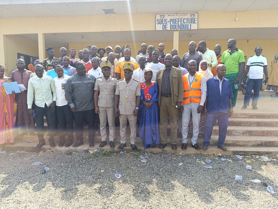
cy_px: 104
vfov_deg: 59.0
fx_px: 185
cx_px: 139
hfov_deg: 73.8
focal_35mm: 23
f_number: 1.6
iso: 50
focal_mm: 6.14
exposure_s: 1/192
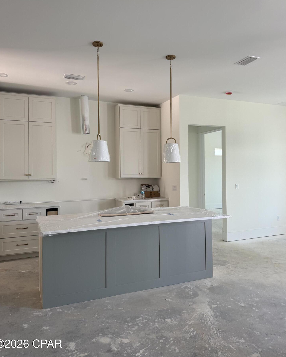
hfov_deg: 54.9
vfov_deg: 65.9
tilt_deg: +2.2
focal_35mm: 26
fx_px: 275
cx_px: 144
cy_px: 164
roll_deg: +0.2
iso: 64
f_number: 1.78
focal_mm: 6.76
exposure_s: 1/125
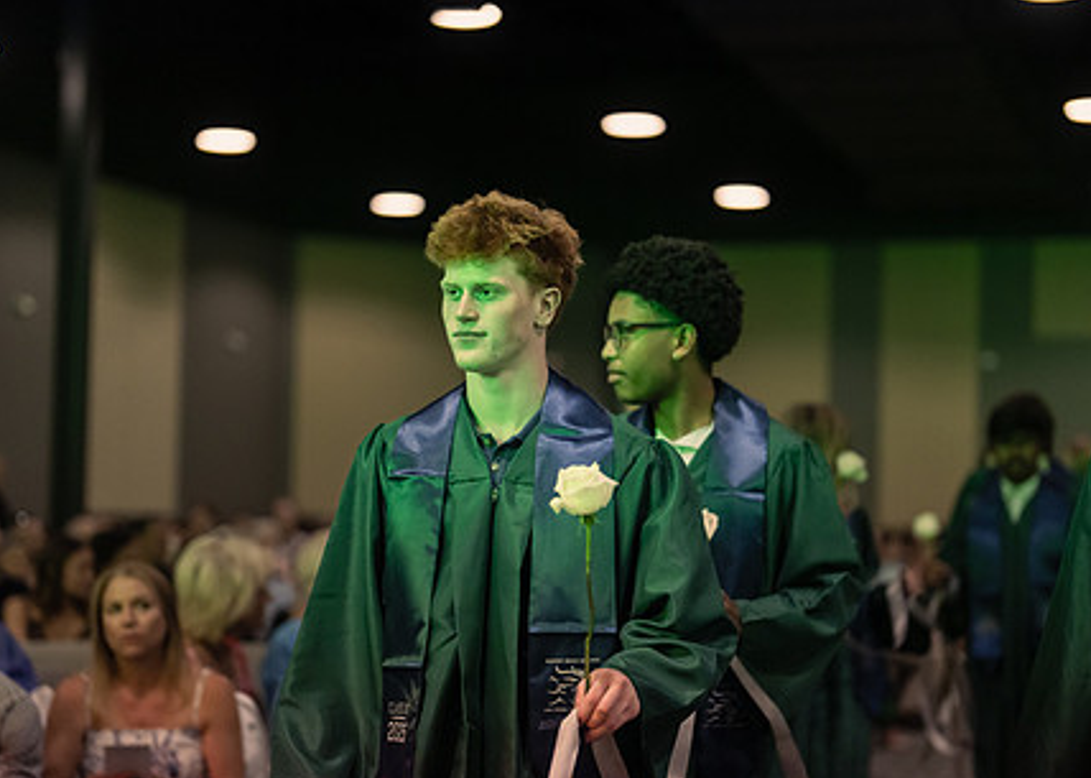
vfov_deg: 19.8
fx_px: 2229
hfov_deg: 27.5
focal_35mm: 72
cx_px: 530
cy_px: 441
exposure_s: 1/500
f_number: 1.2
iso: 1250
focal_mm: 50
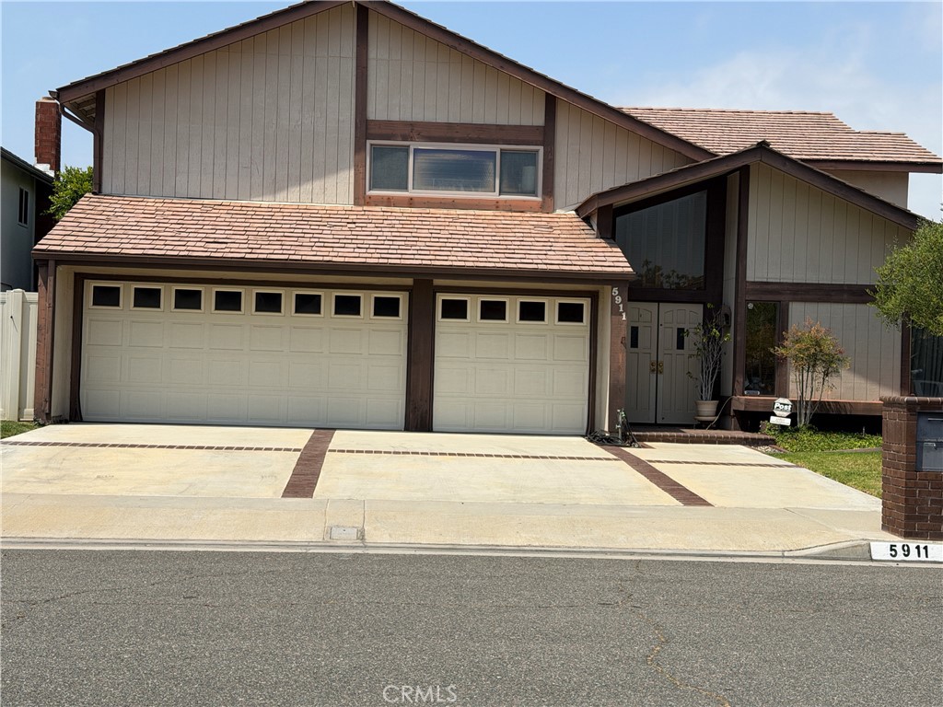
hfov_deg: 39.7
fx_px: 1308
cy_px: 354
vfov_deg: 30.3
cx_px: 472
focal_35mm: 48
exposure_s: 1/7143
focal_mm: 6.76
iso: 64
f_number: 1.78
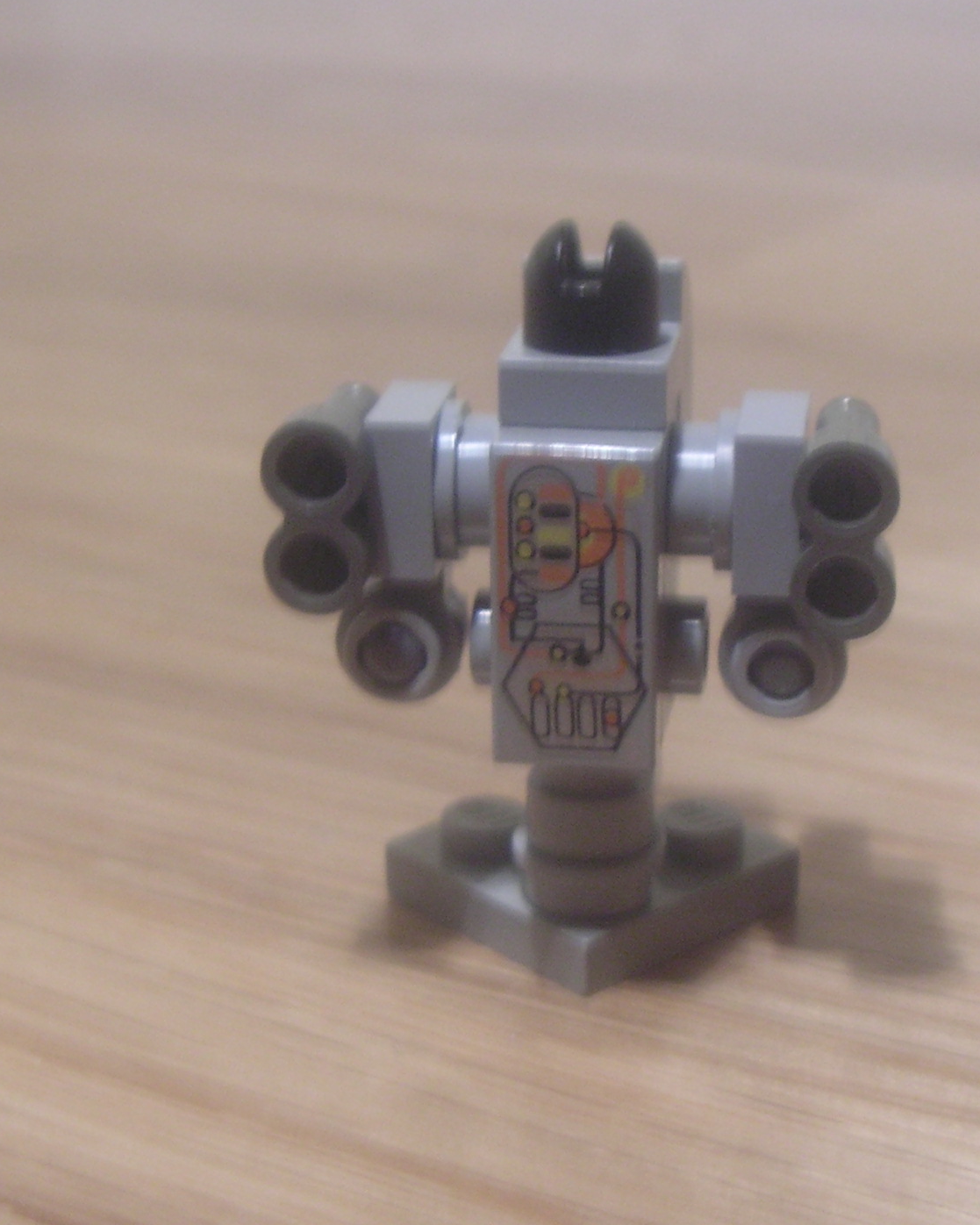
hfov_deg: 22.4
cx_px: 620
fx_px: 2465
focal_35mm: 68
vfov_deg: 27.9
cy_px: 670
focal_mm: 6.3
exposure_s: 1/8
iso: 100
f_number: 3.3
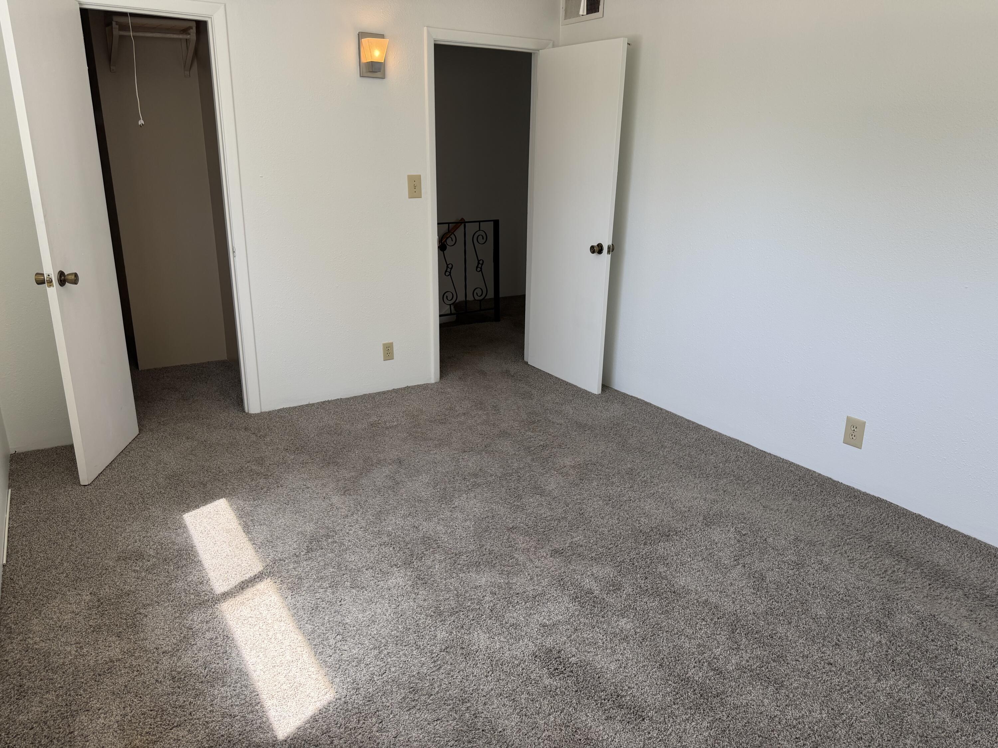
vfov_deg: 56.8
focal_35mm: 24
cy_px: 374
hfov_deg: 71.6
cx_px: 499
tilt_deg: -18.3
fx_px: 692
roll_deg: -0.2
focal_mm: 6.76
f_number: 1.78
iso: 80
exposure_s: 1/208
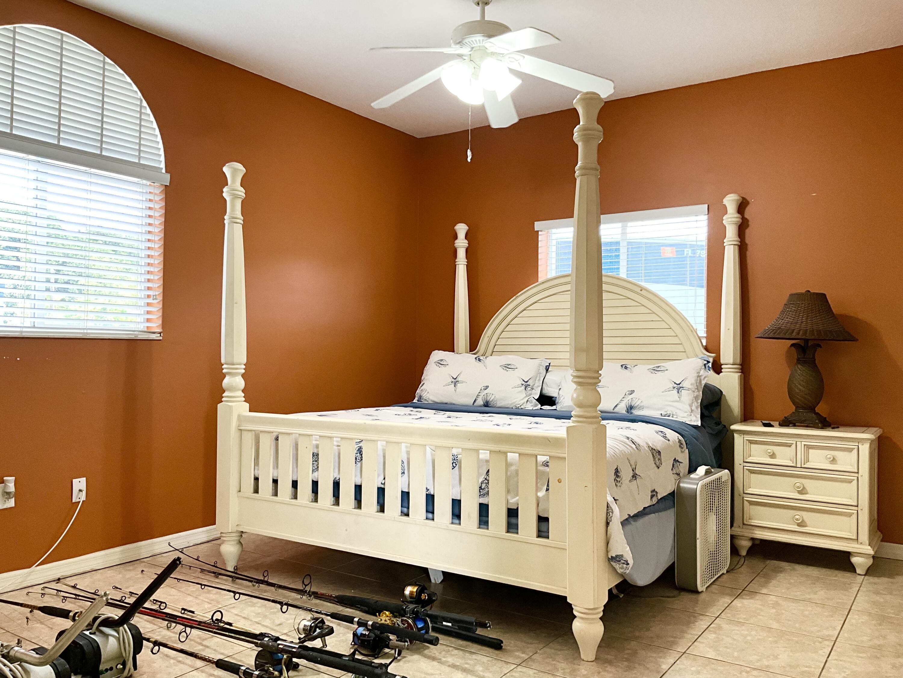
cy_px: 339
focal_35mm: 29
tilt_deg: +0.3
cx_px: 452
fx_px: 756
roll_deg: -0.7
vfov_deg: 48.2
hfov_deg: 61.7
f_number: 1.8
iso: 64
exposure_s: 1/62
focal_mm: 3
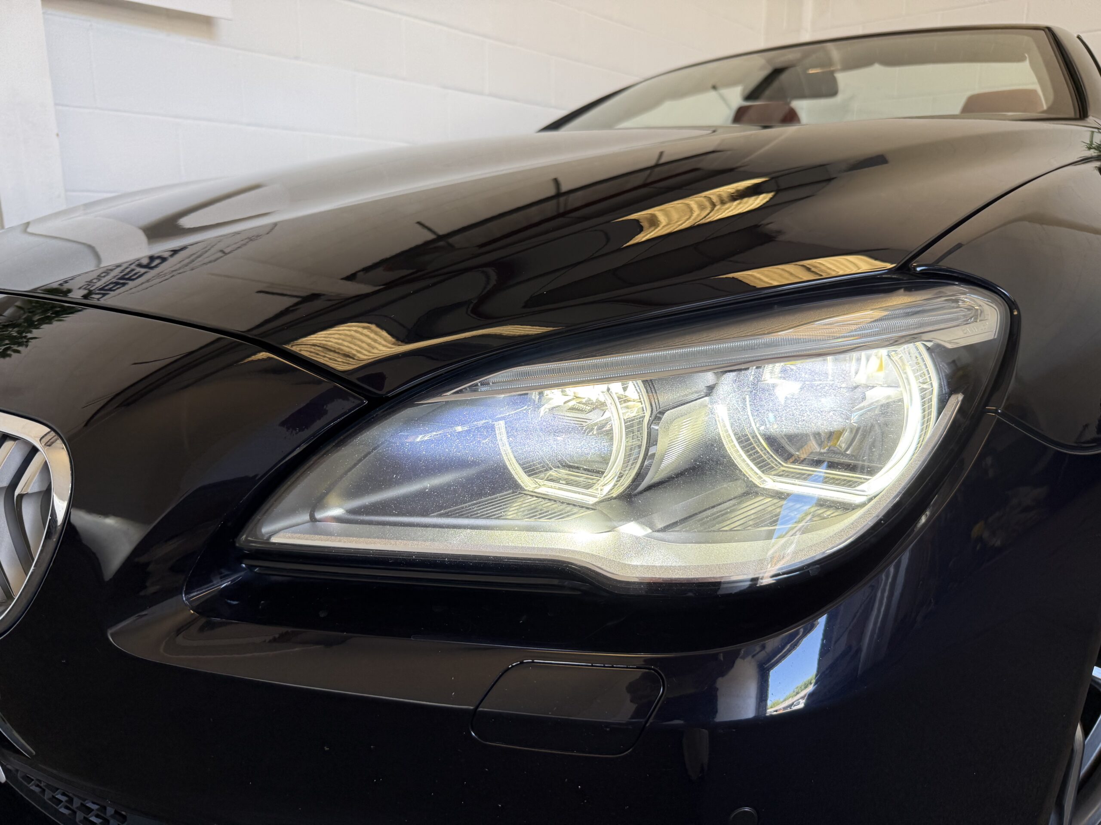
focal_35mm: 24
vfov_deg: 56.8
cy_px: 412
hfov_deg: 71.6
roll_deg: +0.5
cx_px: 550
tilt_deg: -12.5
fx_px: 763
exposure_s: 1/125
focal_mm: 6.76
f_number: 1.78
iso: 100
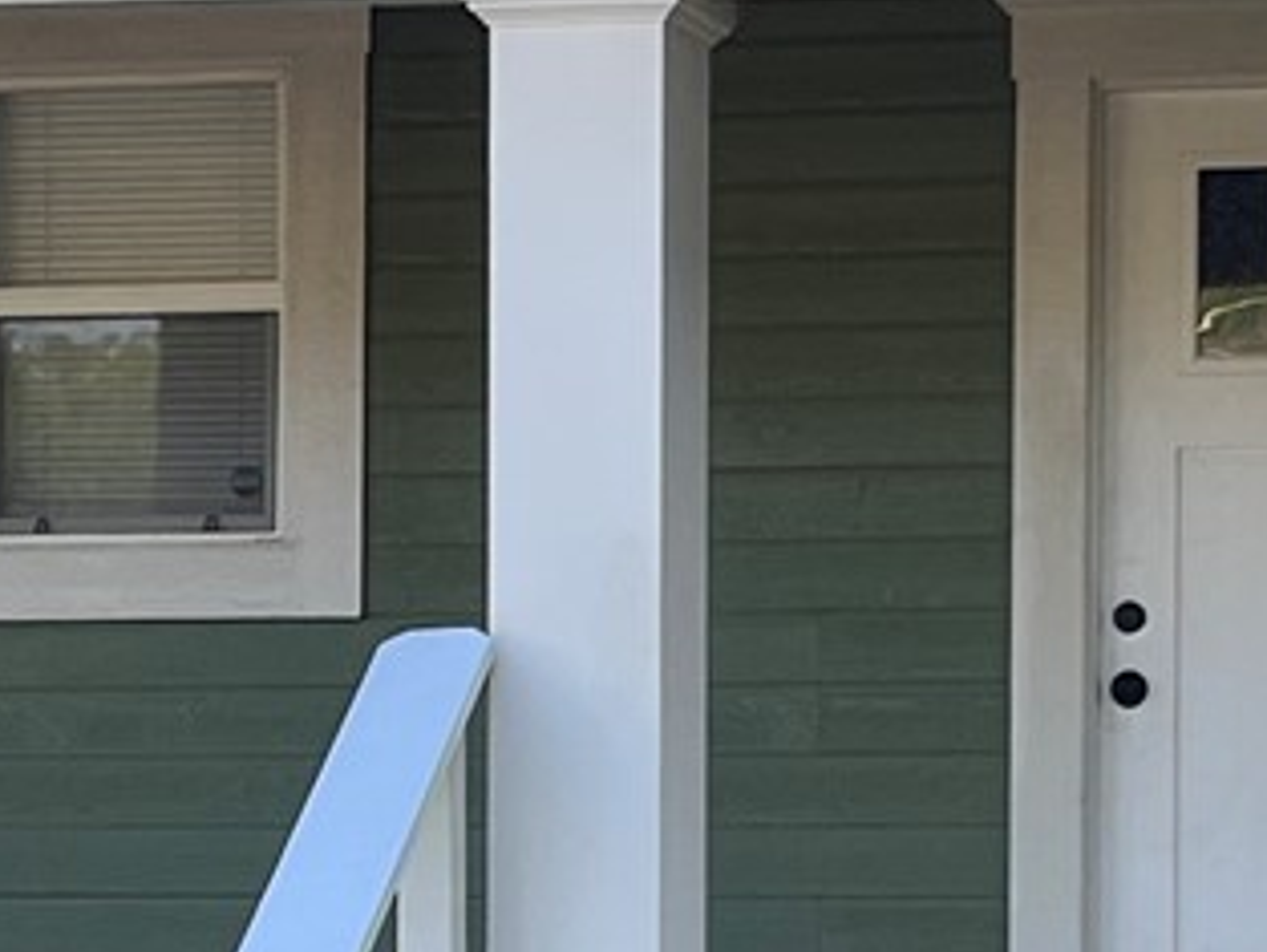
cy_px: 830
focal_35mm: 170
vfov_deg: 8.7
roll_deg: +0.3
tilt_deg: +1.1
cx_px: 401
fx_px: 6225
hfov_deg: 11.6
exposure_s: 1/520
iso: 50
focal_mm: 5.1
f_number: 1.6
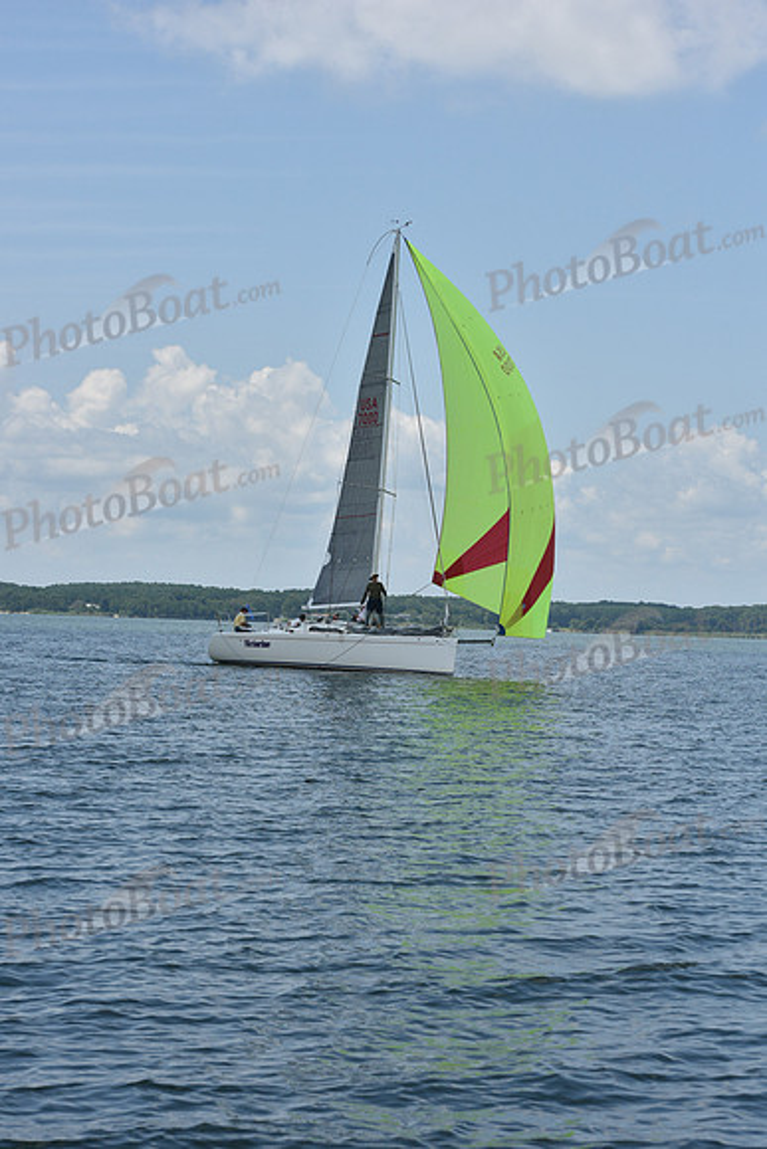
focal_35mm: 86
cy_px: 574
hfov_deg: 15.9
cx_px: 384
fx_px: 2747
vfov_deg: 23.6
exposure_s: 1/1000
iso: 320
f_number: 10
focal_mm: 86
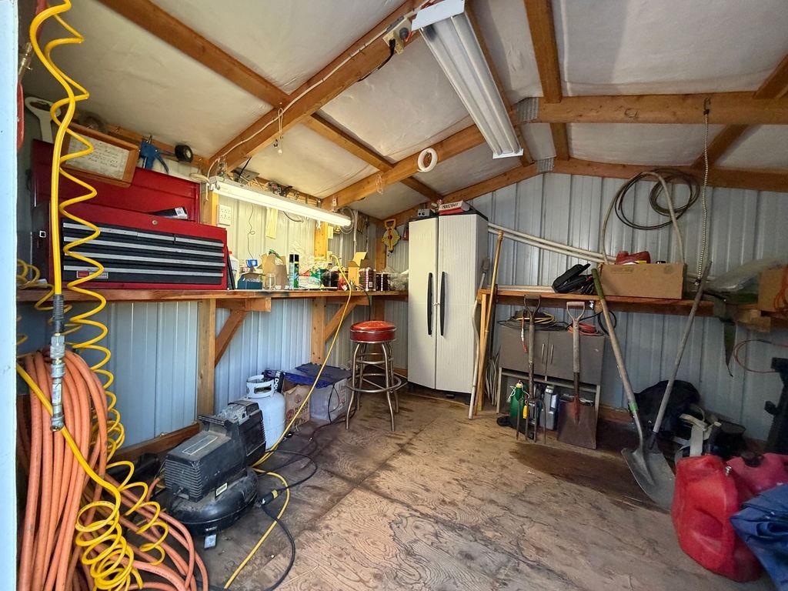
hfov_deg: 102.1
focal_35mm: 14
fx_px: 319
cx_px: 394
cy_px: 296
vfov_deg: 85.7
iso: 400
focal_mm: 2.22
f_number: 2.2
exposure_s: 1/60
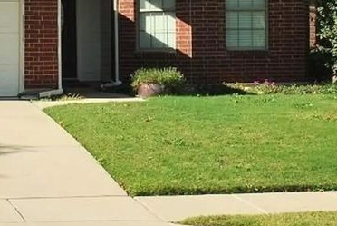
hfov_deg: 20.4
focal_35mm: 99
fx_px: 928
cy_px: 19
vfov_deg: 13.7
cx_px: 82
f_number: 9
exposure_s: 1/320
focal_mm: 24
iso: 200
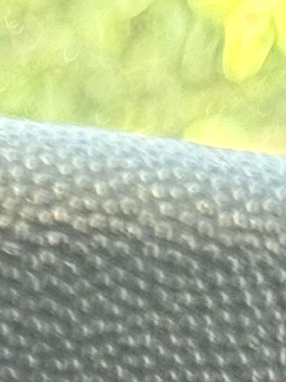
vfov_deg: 6.0
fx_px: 3415
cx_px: -610
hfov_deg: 4.6
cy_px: 1087
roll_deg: +0.0
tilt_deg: -28.0
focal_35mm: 310
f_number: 1.78
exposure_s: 1/150
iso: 250
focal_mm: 6.76
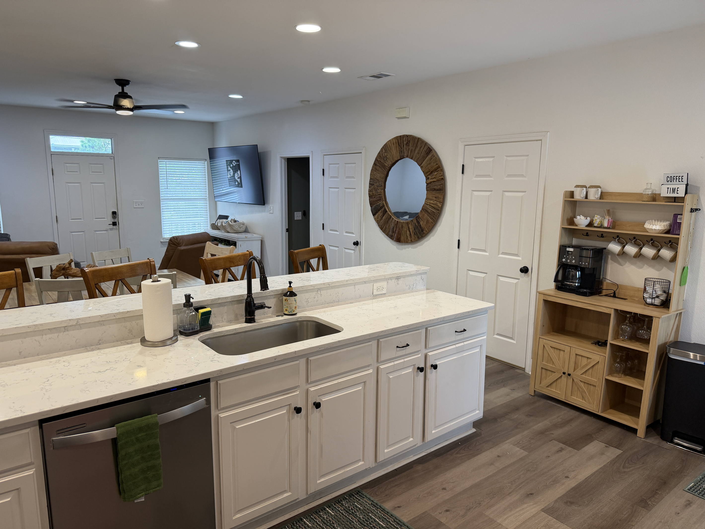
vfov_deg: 56.8
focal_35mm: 24
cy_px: 264
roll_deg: -0.4
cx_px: 352
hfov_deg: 71.6
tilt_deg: -9.1
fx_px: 489
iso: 125
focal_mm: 6.76
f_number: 1.78
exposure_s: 1/60
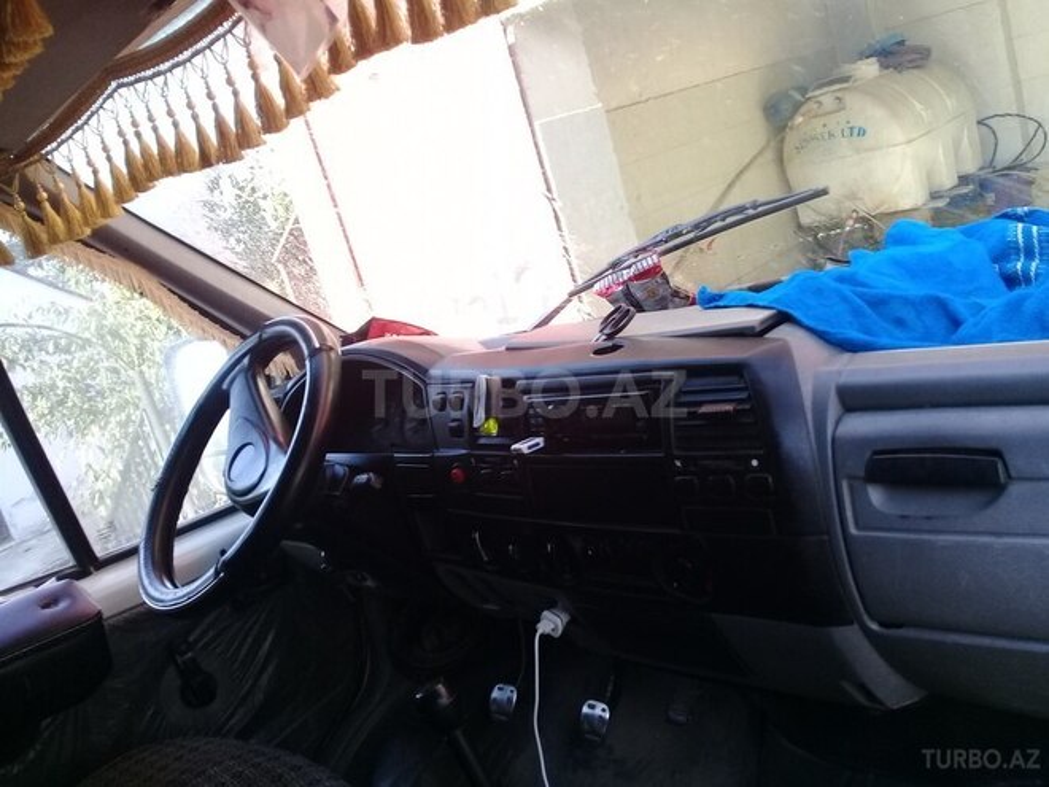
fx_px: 939
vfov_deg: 45.4
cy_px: 394
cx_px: 524
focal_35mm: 31
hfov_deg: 58.4
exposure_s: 1/120
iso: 50
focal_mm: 3.3
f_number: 2.2
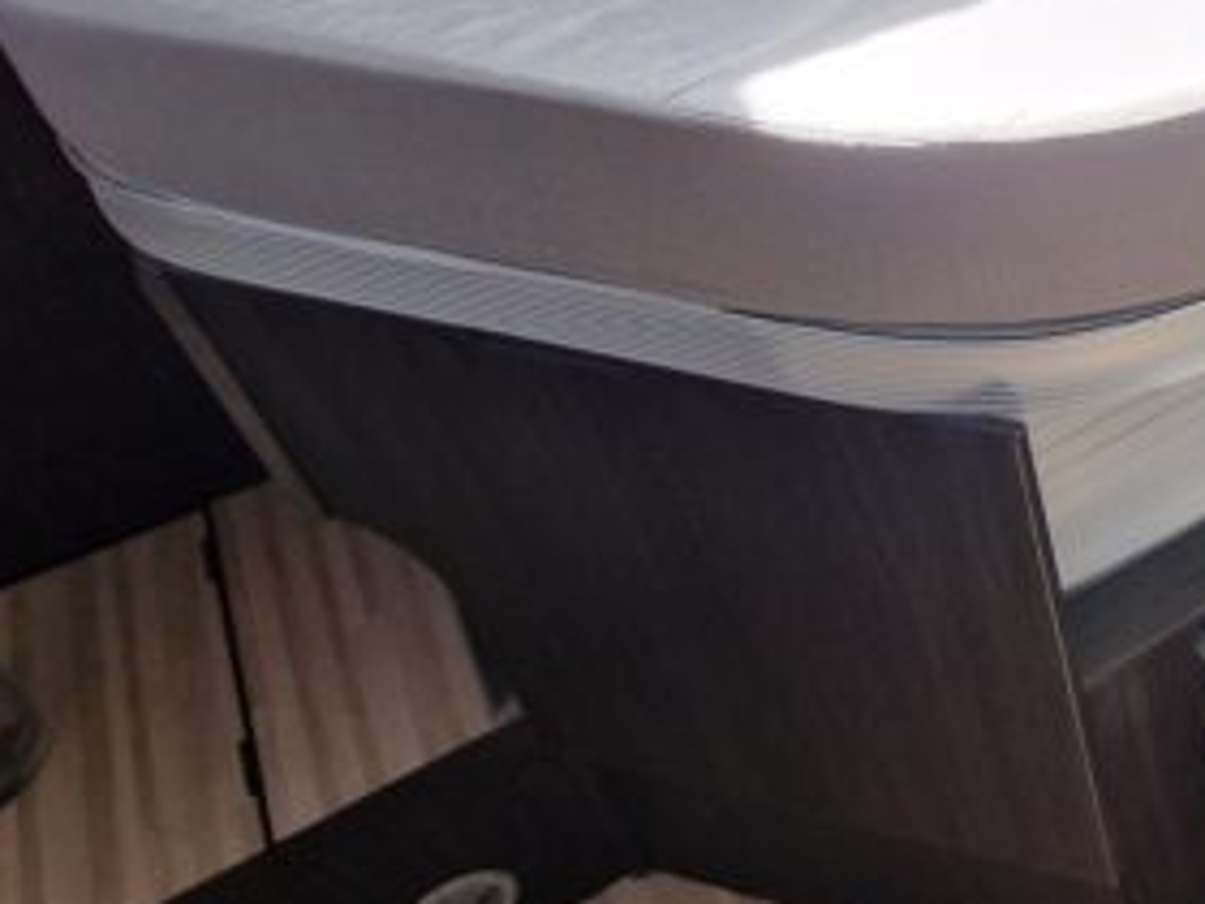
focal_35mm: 37
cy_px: 153
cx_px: 1455
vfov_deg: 37.0
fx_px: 1288
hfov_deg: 37.5
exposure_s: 1/50
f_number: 2.2
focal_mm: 2.2
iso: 100
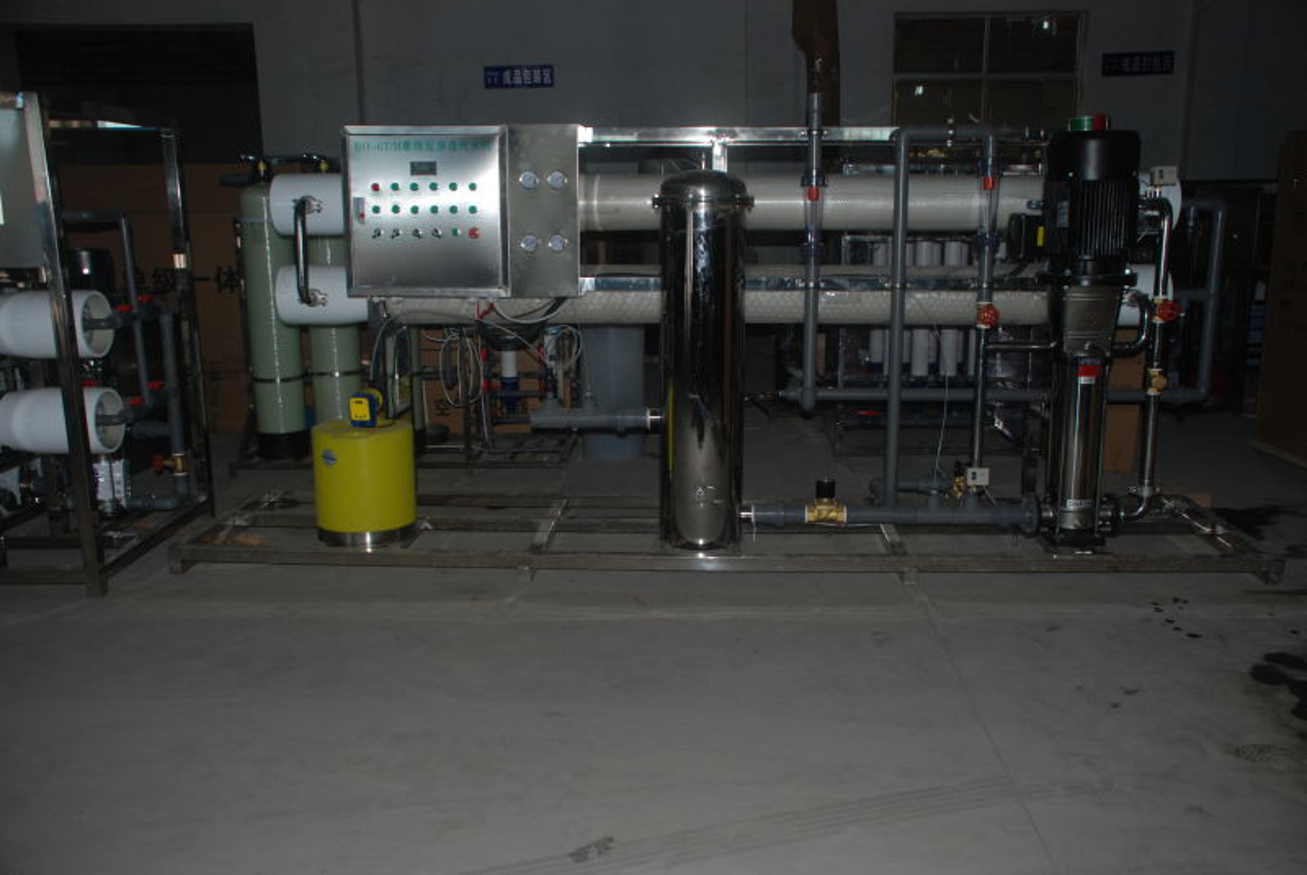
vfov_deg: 43.7
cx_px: 654
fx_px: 1091
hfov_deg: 61.9
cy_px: 438
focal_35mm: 30
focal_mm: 20
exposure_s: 1/60
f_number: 3.8
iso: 200
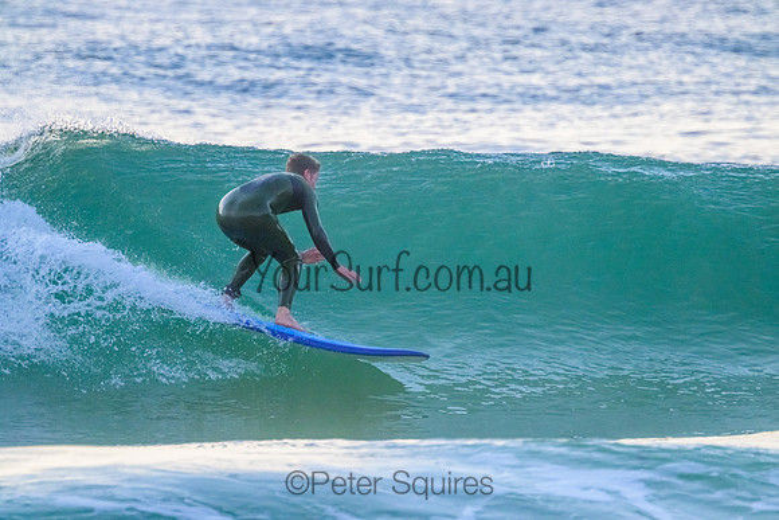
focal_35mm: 800
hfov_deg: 2.6
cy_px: 260
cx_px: 390
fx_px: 17314
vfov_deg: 1.7
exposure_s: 1/1600
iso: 4500
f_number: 11
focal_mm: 800
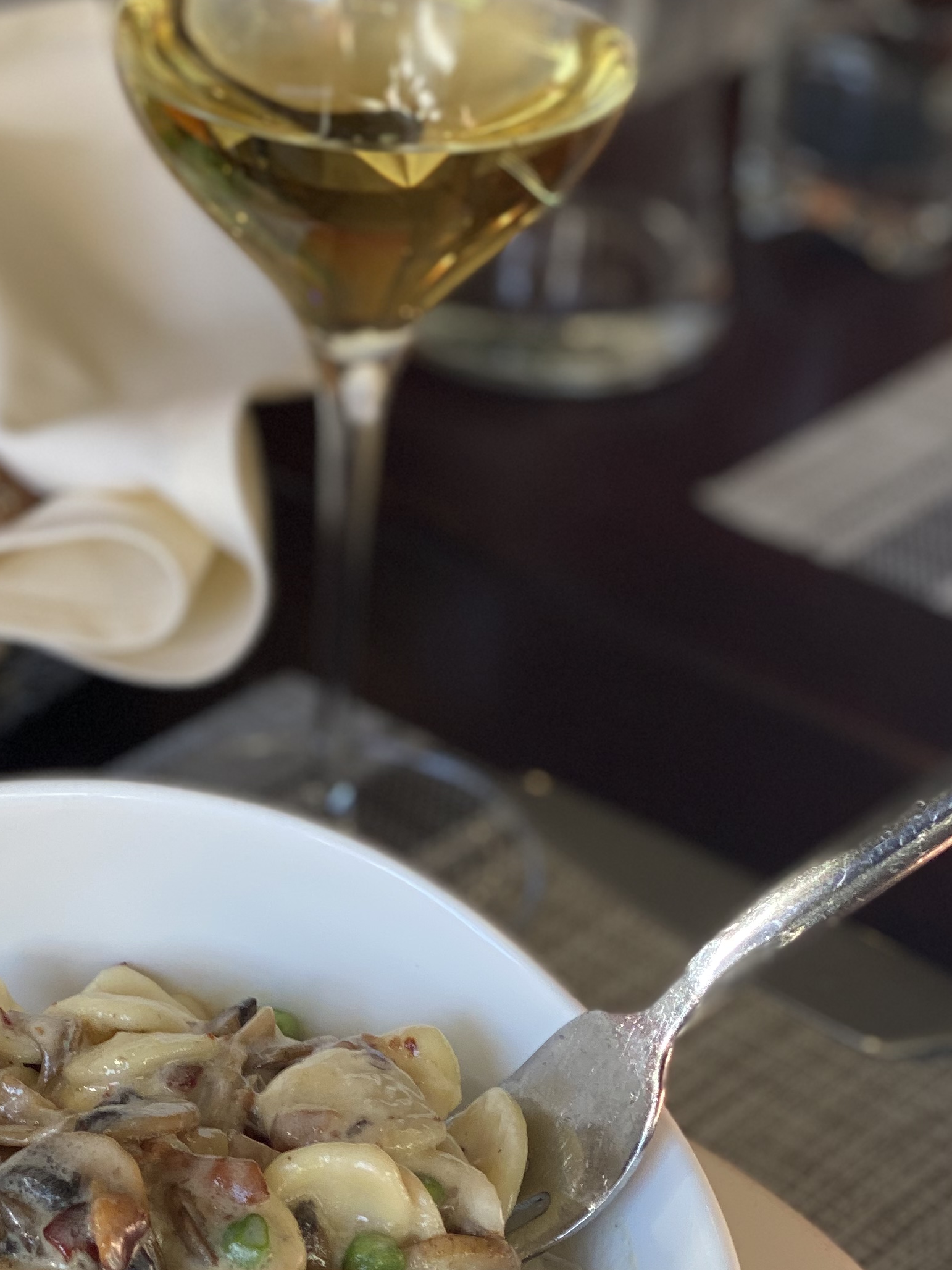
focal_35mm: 102
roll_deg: -3.1
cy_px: 881
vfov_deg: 19.2
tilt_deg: -33.3
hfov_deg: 14.4
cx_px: 118
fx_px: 3740
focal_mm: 6
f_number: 2
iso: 50
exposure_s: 1/120
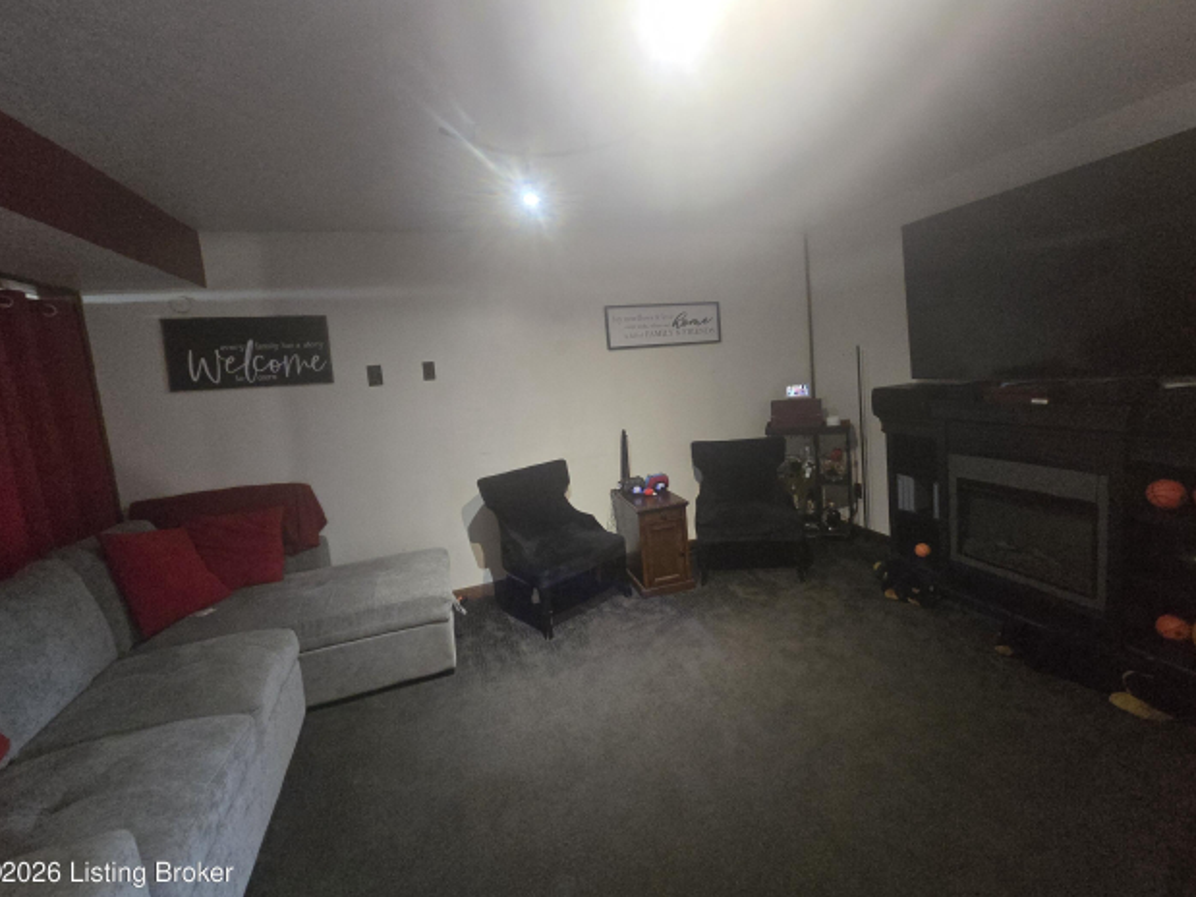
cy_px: 433
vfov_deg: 85.6
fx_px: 484
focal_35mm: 14
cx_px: 623
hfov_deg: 102.0
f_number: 2.2
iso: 1250
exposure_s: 1/60
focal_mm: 2.2
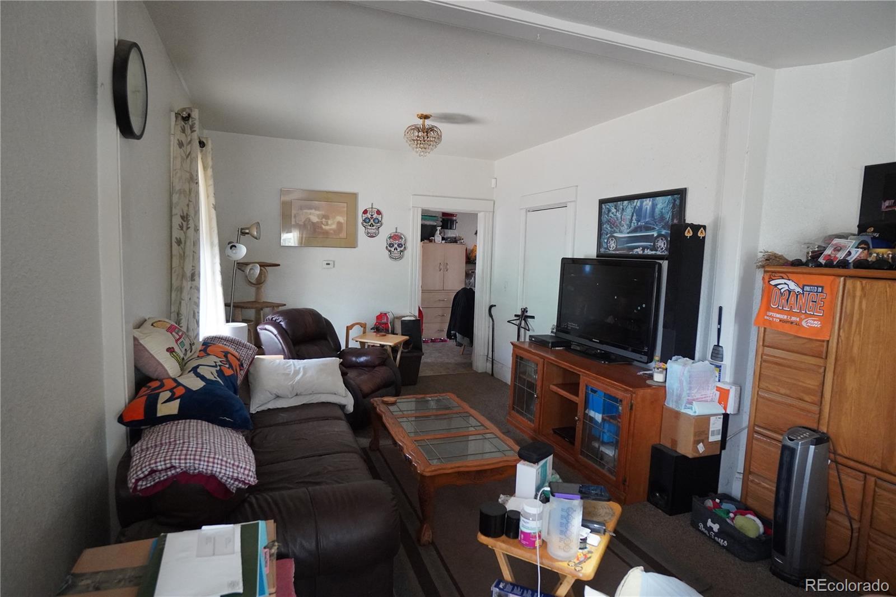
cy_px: 298
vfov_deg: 63.2
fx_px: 485
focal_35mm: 20
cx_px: 448
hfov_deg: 85.4
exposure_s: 1/160
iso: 3200
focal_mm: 13
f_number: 4
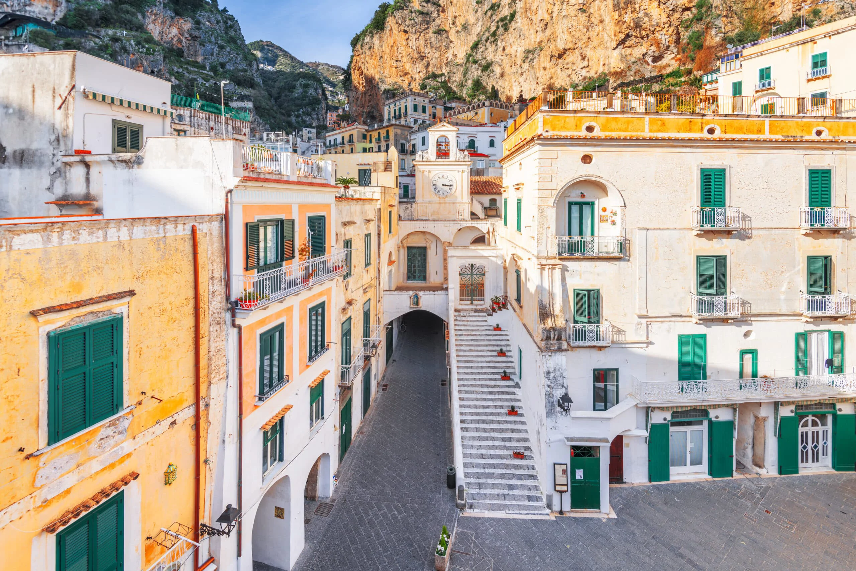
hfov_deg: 96.7
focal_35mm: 16
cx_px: 428
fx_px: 380
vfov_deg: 73.8
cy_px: 286
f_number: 8
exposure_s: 1/60
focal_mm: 16
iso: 64
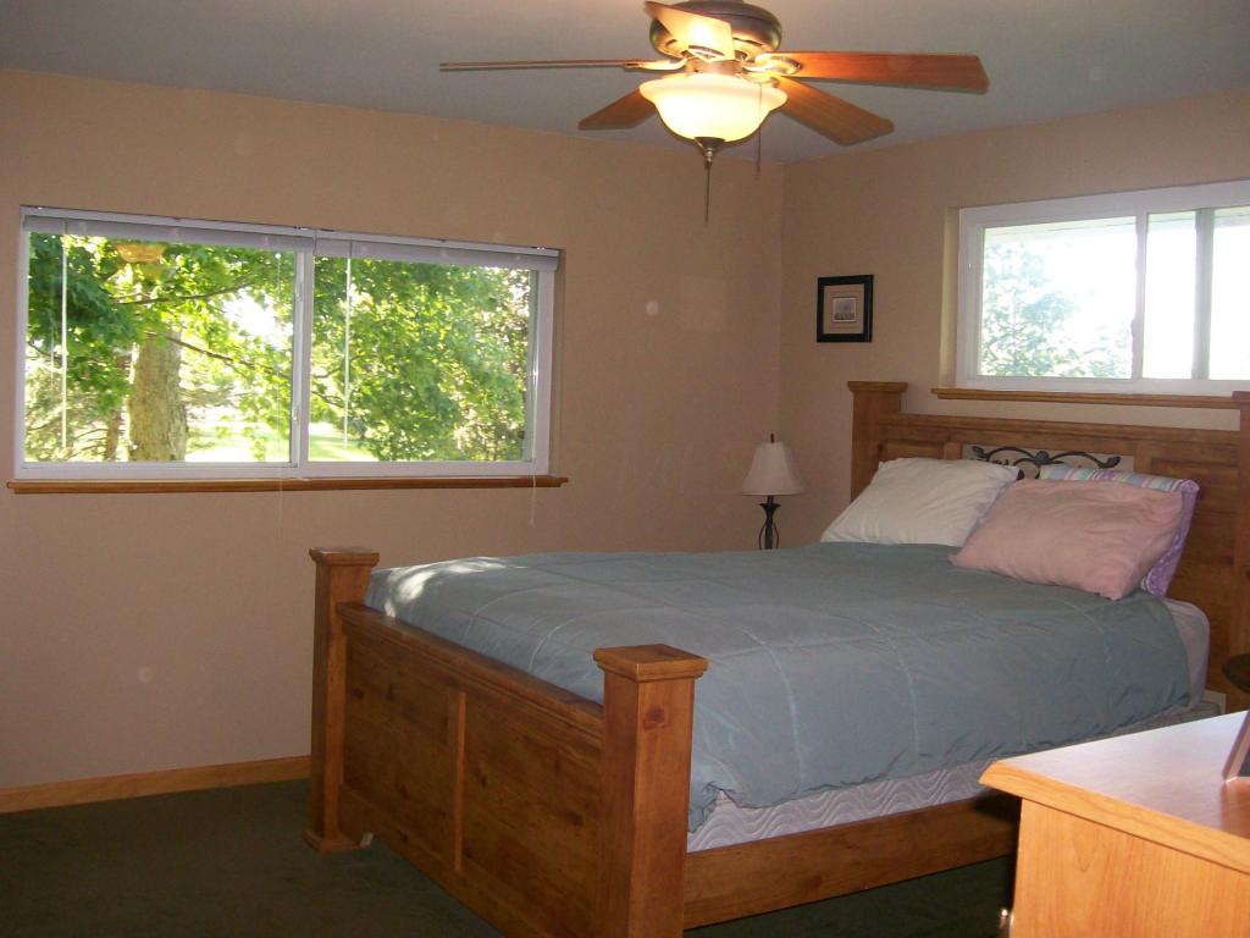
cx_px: 625
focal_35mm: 36
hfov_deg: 51.4
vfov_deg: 39.7
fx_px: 1300
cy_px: 469
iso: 140
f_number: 2.7
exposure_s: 1/64
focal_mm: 6
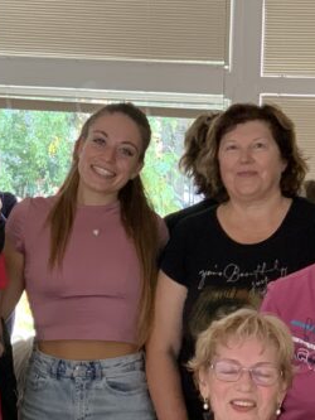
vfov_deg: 12.3
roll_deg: -1.3
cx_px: 86
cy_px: 319
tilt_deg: -2.3
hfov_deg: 9.3
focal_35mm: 160
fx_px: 1940
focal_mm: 6
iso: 125
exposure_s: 1/61
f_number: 2.4
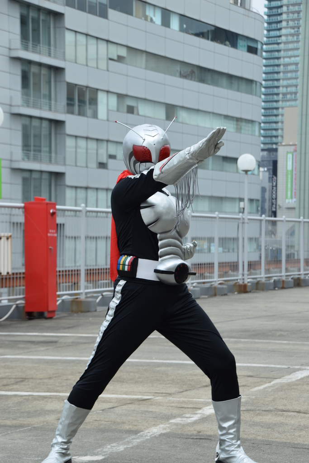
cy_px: 232
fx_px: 1351
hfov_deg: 13.0
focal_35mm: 105
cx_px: 154
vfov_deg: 19.5
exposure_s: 1/125
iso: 100
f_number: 7.1
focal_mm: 70
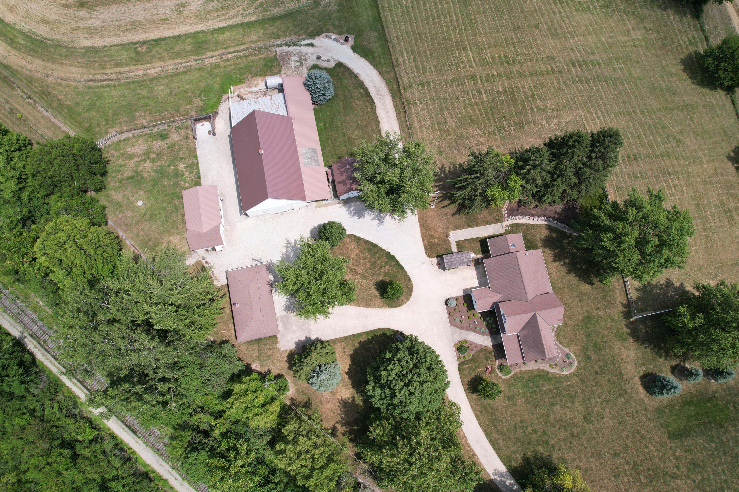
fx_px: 452
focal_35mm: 22
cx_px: 370
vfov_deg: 57.2
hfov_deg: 78.6
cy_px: 246
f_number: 2.8
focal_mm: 8.38
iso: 120
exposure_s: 1/2000
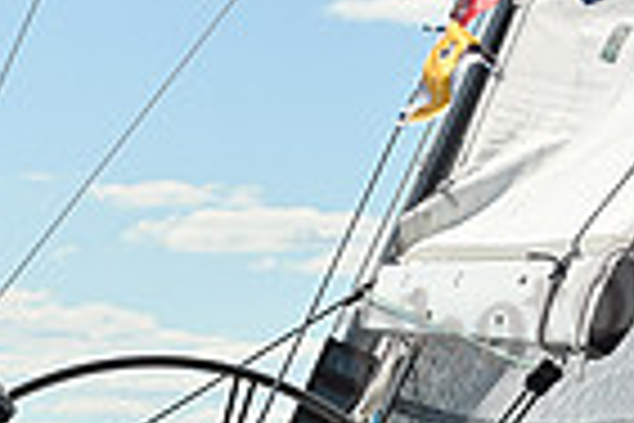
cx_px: 112
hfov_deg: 7.1
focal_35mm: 288
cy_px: 583
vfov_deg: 4.7
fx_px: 5072
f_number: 7.1
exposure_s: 1/1600
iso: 320
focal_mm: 70
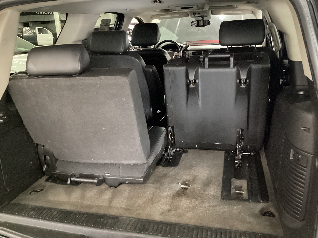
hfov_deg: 58.4
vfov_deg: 45.4
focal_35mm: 31
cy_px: 119
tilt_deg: -20.9
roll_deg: +2.1
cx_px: 159
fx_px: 285
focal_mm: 3.3
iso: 640
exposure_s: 1/17
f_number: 2.4
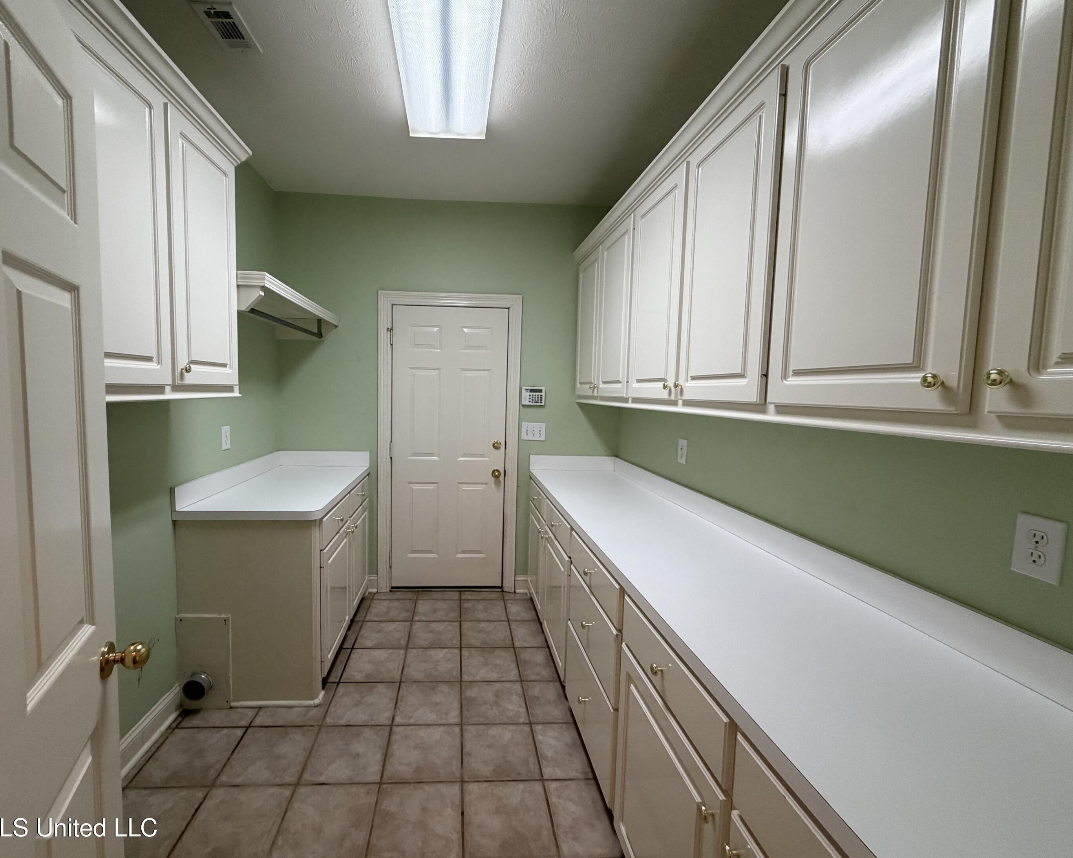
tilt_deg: -4.5
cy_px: 427
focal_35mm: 15
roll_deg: -0.7
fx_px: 476
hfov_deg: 96.5
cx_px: 485
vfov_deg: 84.0
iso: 320
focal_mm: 2.22
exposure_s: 1/60
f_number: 2.2
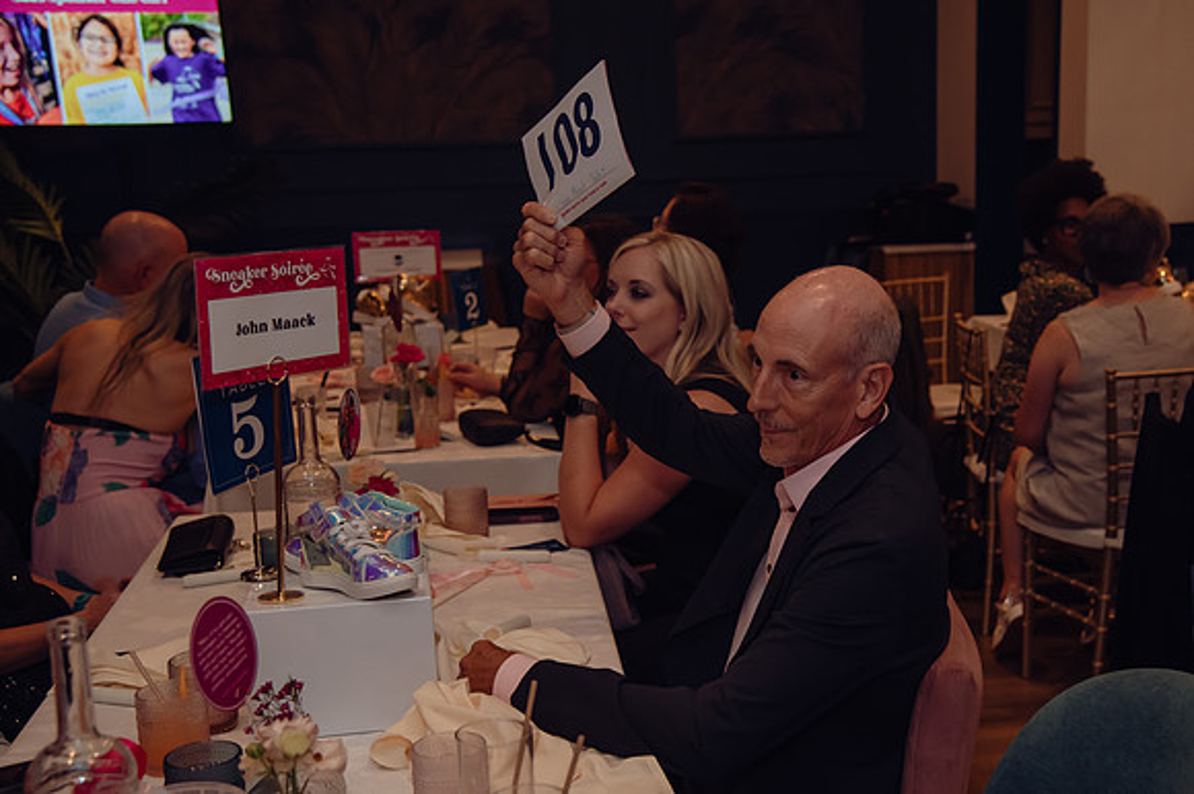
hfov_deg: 40.7
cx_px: 720
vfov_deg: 27.9
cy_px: 453
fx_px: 1599
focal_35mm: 48
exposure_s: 1/200
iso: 3200
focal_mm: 40
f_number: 4
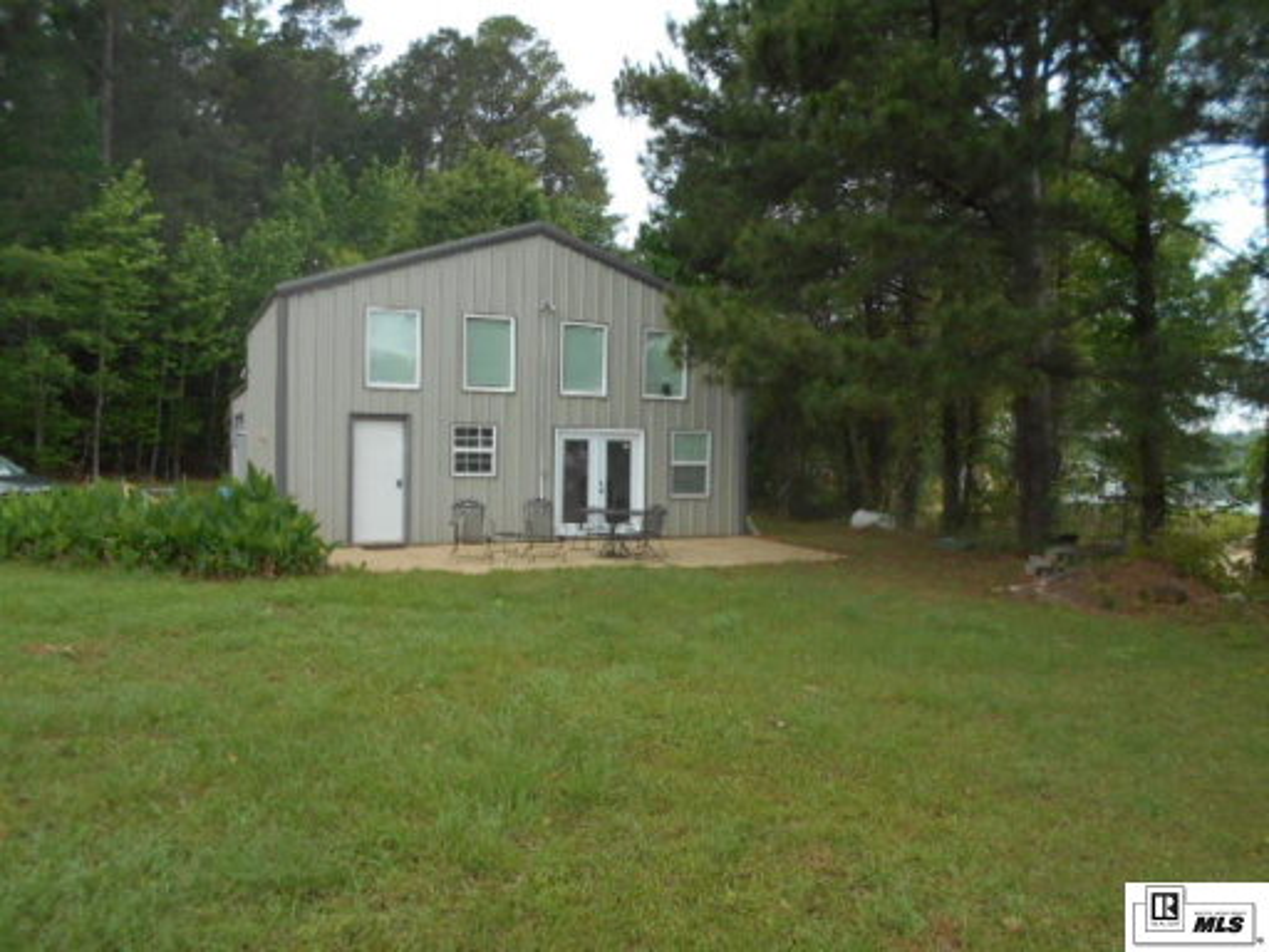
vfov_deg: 53.1
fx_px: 953
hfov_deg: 67.3
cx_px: 634
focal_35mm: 26
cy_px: 476
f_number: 3.2
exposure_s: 1/125
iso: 80
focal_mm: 4.6
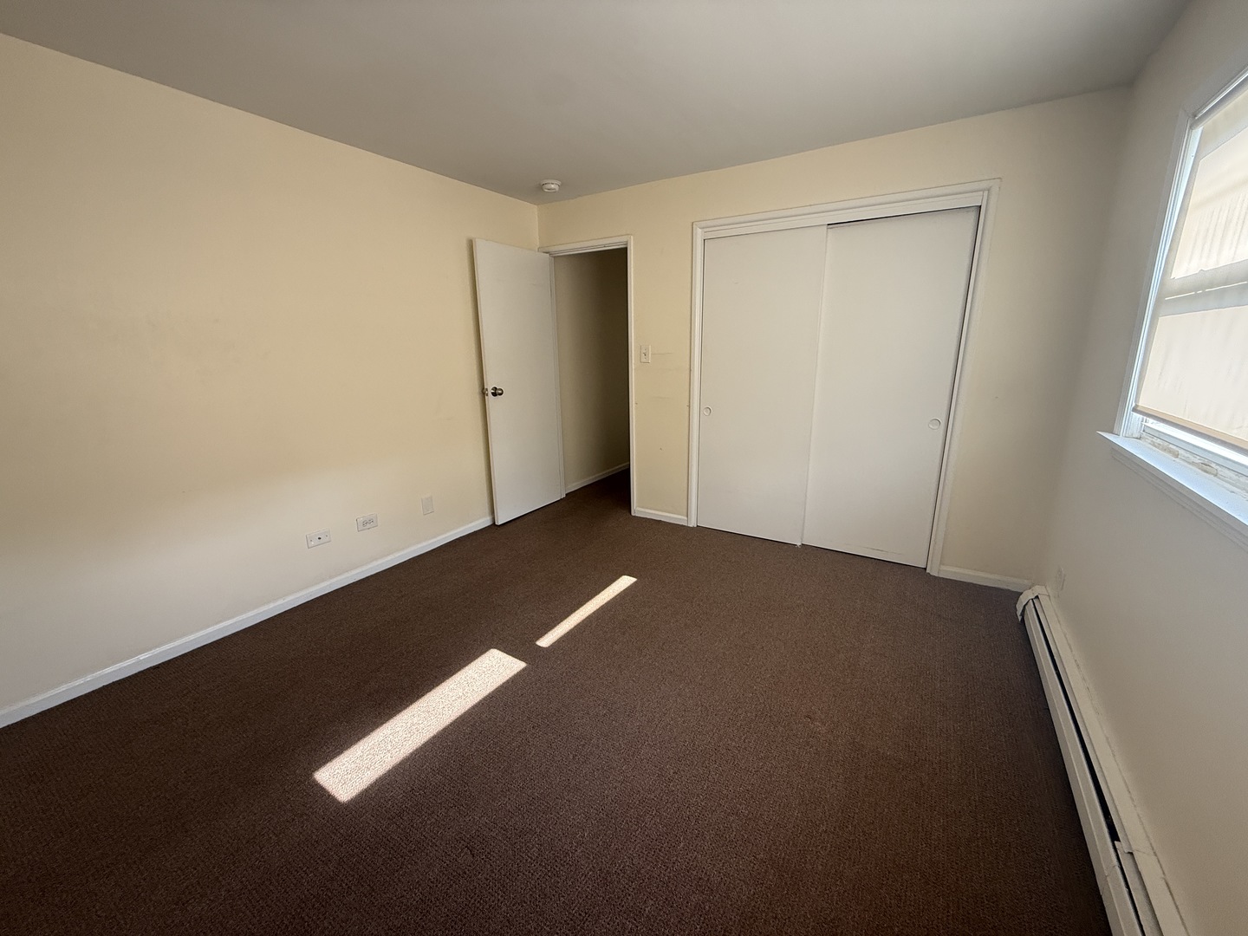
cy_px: 468
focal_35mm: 14
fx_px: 505
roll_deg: +0.6
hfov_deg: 102.1
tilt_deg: -13.0
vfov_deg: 85.7
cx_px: 624
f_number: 2.2
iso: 125
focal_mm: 2.22
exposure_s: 1/99
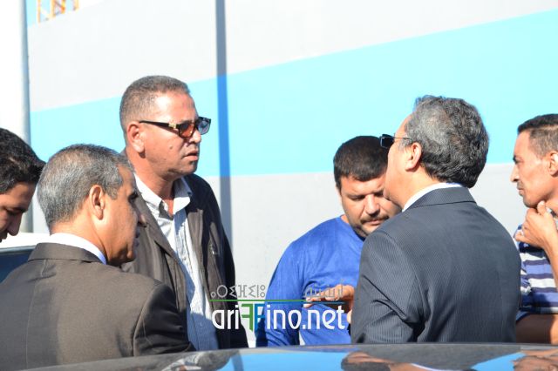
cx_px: 279
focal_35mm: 82
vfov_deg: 16.5
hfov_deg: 24.6
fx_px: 1278
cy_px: 186
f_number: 8
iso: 100
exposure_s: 1/250
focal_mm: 55
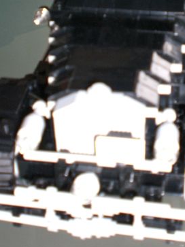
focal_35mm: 67
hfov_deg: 21.9
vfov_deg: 28.4
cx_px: 119
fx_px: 478
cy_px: 54
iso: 200
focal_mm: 6.3
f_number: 3.1
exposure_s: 1/60
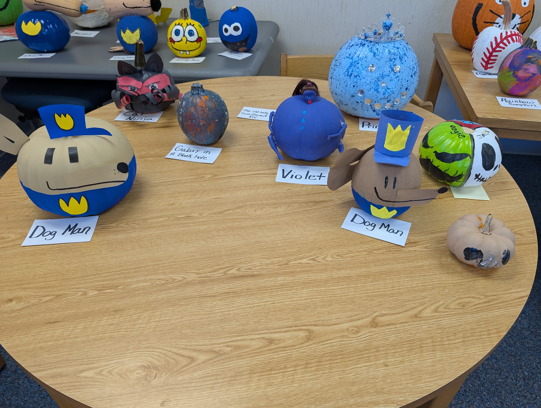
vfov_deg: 56.9
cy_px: 204
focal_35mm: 24
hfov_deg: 71.5
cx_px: 270
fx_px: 376
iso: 149
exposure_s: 1/120
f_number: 1.68
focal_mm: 6.9
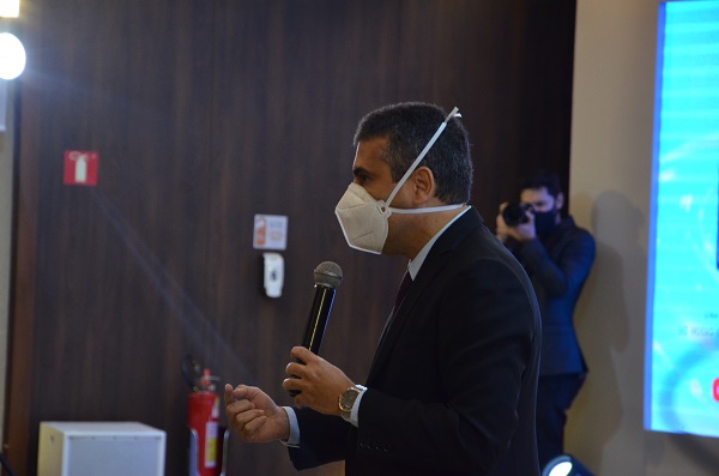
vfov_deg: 8.7
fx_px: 3138
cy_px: 238
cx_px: 360
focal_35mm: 158
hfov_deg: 13.1
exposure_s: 1/125
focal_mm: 105
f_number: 5.6
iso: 1600
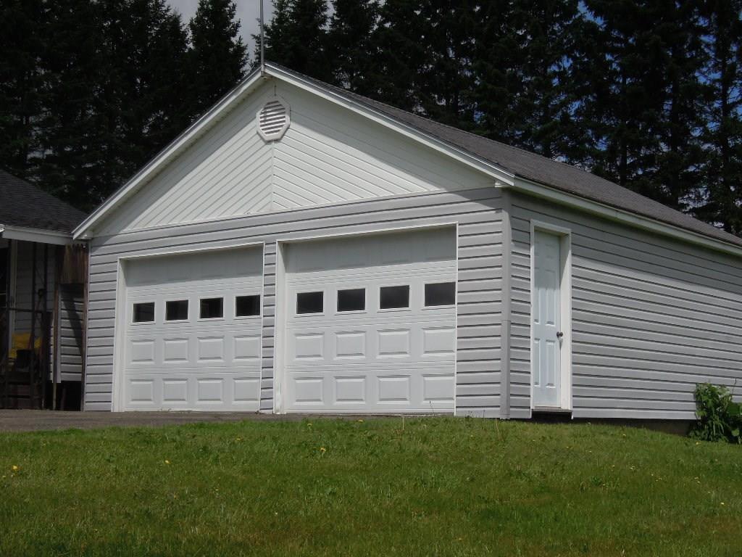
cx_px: 371
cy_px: 278
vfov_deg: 23.7
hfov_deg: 31.2
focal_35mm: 62
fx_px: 1329
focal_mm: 11.1
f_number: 6.6
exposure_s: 1/1250
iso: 160
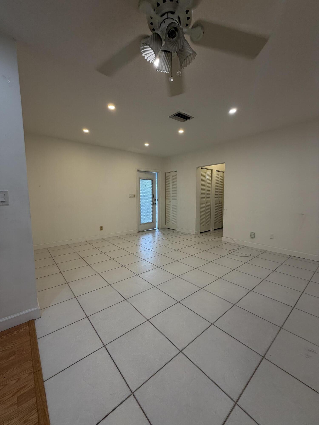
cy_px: 212
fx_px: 172
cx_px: 160
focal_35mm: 14
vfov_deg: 102.1
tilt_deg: -6.3
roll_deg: +0.5
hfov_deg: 85.7
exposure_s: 1/120
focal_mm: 2.22
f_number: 2.2
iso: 100
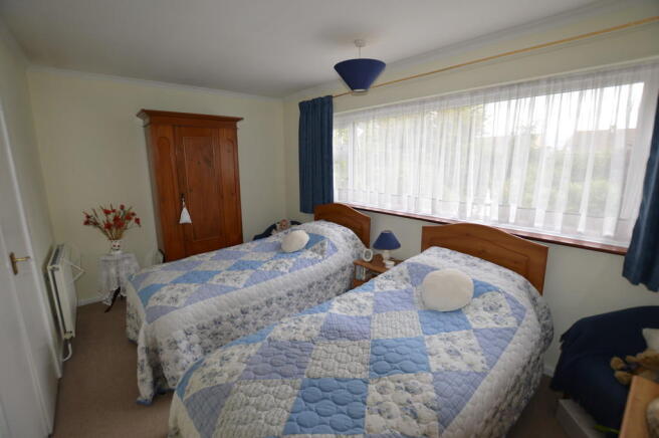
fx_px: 274
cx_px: 330
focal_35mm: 15
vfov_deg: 77.2
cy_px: 219
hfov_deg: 100.4
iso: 110
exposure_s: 1/125
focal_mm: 10
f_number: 4
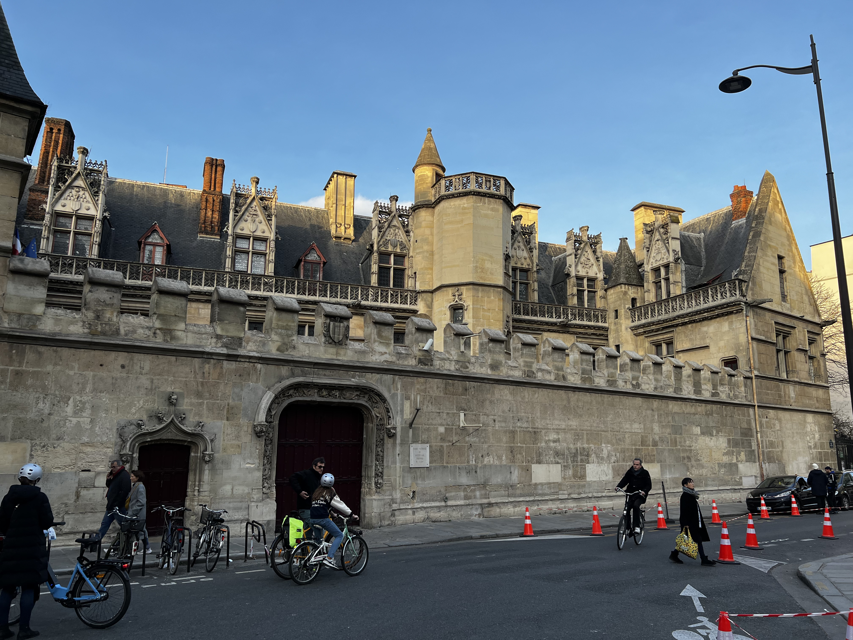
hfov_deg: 67.3
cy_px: 320
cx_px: 426
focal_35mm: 26
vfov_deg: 53.1
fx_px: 641
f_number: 1.5
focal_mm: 5.7
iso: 50
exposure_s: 1/991
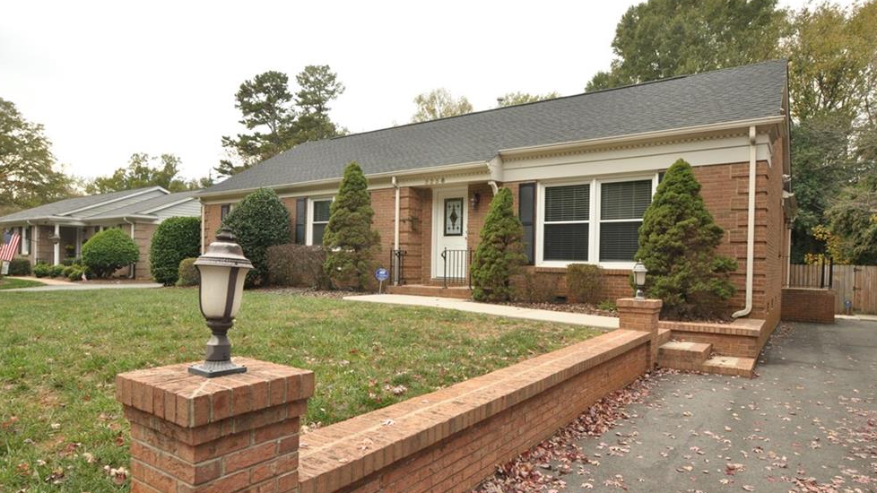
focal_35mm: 23
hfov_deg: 78.7
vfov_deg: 49.5
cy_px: 249
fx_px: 535
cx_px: 451
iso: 1000
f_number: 8
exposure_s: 1/400
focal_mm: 14
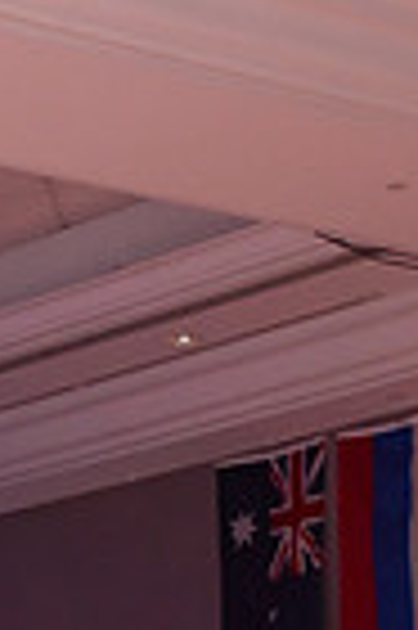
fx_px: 3474
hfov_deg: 6.9
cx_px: 213
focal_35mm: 199
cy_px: 1220
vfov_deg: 9.7
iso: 2500
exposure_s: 1/320
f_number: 6.3
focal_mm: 48
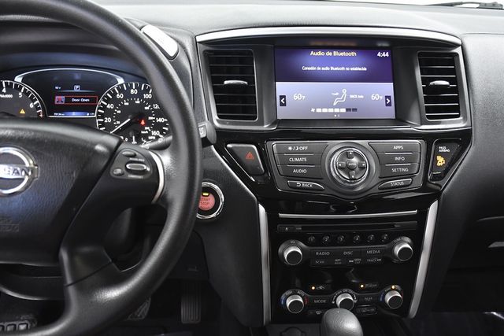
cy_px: 168
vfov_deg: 34.2
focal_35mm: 39
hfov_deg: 49.5
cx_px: 252
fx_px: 546
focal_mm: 26
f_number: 3.8
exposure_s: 1/125
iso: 2500
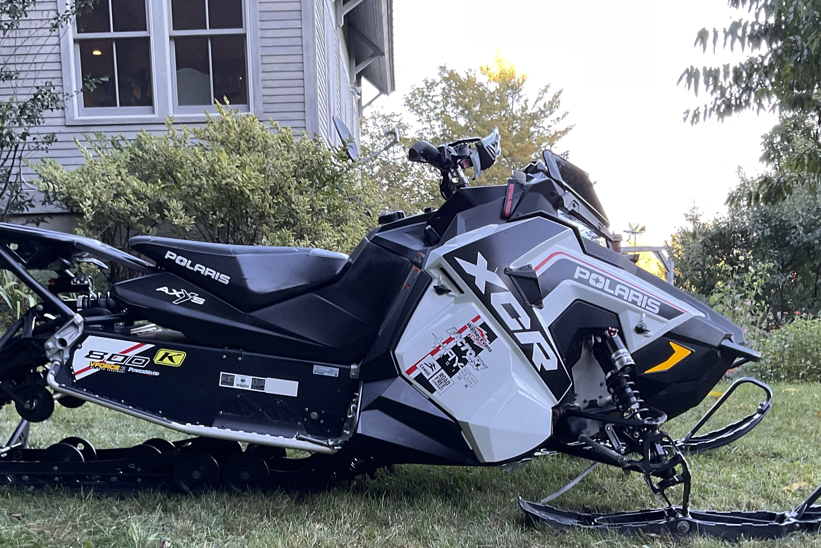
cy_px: 453
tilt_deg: -8.4
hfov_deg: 43.6
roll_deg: +2.3
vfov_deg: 29.1
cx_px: 382
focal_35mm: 45
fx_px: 1026
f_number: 1.8
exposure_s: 1/99
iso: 64
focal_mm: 3
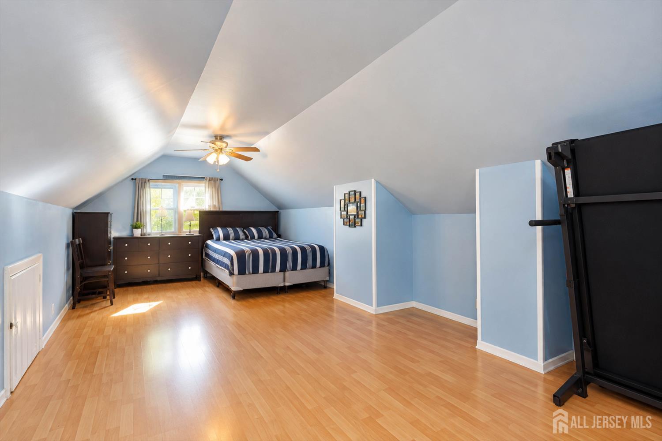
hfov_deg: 95.0
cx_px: 331
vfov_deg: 72.1
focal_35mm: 16
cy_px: 220
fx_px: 303
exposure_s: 1/30
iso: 250
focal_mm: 16.5
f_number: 4
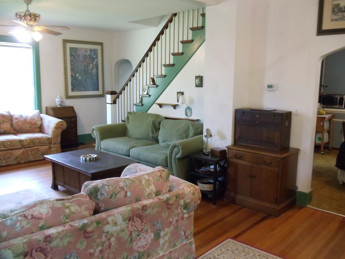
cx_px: 172
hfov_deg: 42.9
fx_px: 439
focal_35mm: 44
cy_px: 130
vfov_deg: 32.9
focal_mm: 6
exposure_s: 1/30
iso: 800
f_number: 3.5
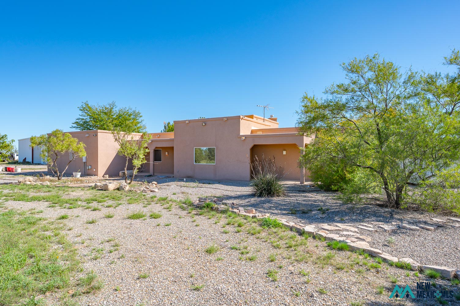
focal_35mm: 21
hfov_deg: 81.2
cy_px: 153
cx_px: 230
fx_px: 268
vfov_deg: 59.4
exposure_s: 1/800
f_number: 8
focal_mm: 21
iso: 320
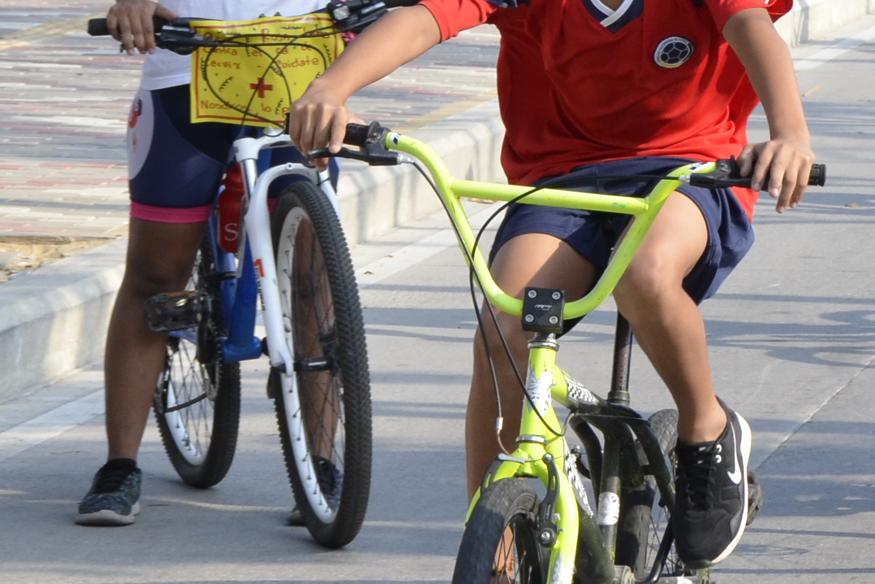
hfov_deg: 6.2
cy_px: -21
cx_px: 1491
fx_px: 7973
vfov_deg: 4.2
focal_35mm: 328
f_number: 11
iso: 500
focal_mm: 60
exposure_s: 1/500
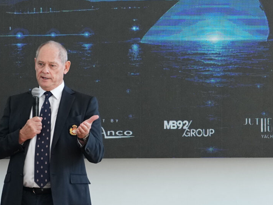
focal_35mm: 326
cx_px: 56
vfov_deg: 4.6
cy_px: 118
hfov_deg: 6.1
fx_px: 2571
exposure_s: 1/250
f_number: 4.5
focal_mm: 95
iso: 1000
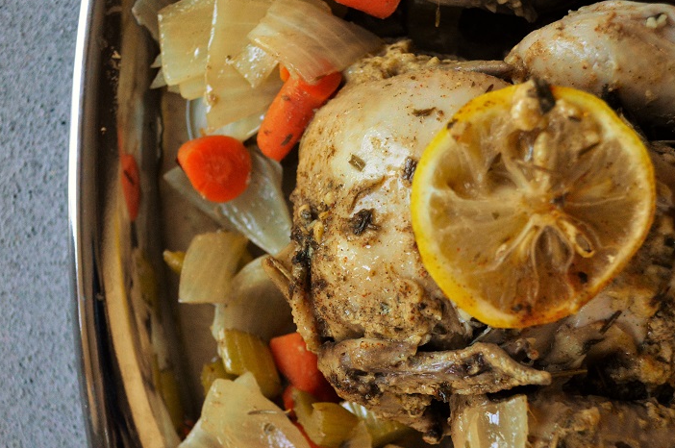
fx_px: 936
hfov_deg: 39.6
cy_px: 258
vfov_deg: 26.9
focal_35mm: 50
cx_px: 336
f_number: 4.2
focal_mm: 26
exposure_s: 1/400
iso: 3200
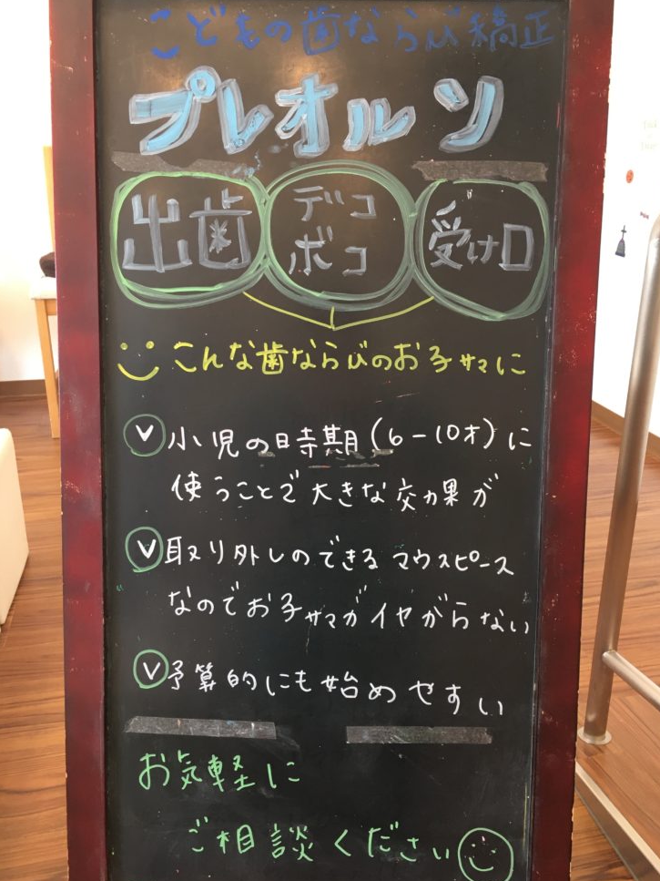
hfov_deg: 46.8
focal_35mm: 30
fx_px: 763
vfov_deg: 60.0
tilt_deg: -19.7
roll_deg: -0.6
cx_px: 339
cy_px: 437
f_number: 2.2
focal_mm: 4.15
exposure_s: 1/30
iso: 80
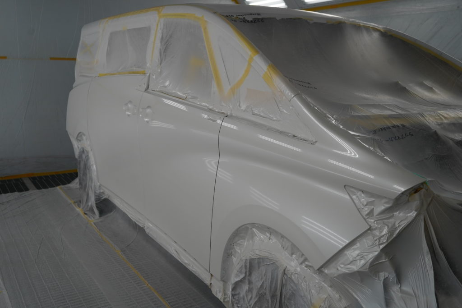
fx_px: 449
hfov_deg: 54.4
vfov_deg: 37.9
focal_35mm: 35
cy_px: 154
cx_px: 231
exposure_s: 1/160
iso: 400
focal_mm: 35
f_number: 5
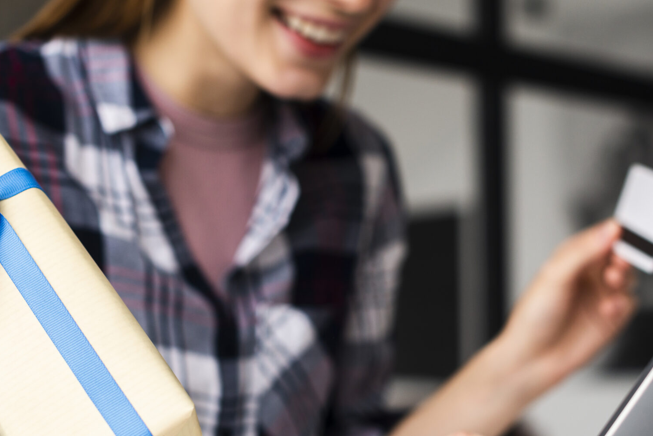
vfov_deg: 16.0
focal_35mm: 85
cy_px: 343
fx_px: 1542
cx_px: 330
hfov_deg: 23.9
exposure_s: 1/160
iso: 400
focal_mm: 50
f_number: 3.2
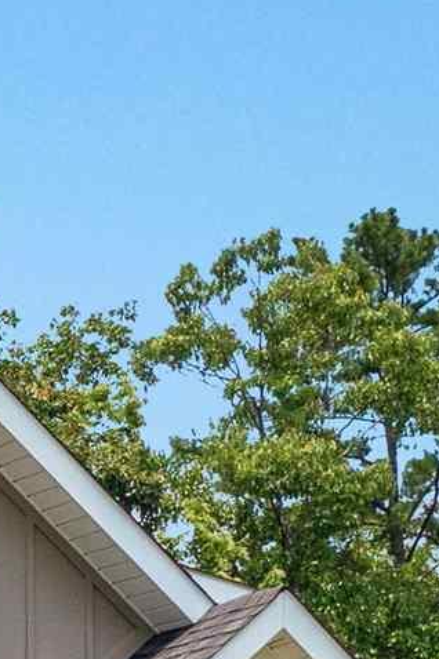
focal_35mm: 180
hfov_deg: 6.7
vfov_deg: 10.7
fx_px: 3297
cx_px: -1013
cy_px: 1198
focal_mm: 10.26
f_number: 4.5
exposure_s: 1/320
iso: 100
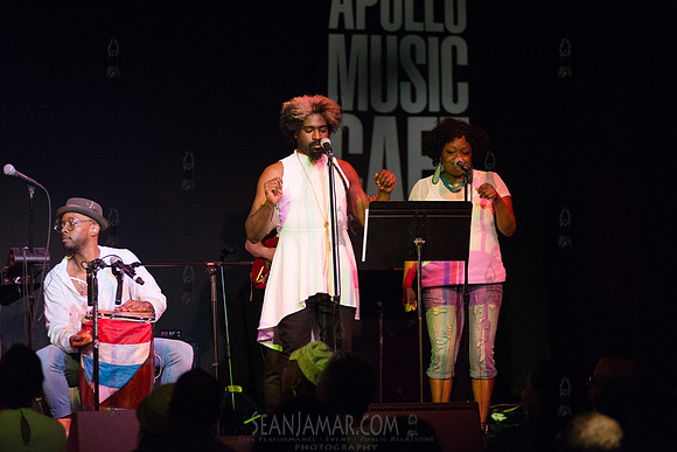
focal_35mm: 135
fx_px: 2539
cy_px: 226
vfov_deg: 10.2
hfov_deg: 15.2
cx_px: 338
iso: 4000
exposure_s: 1/320
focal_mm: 135
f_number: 2.8
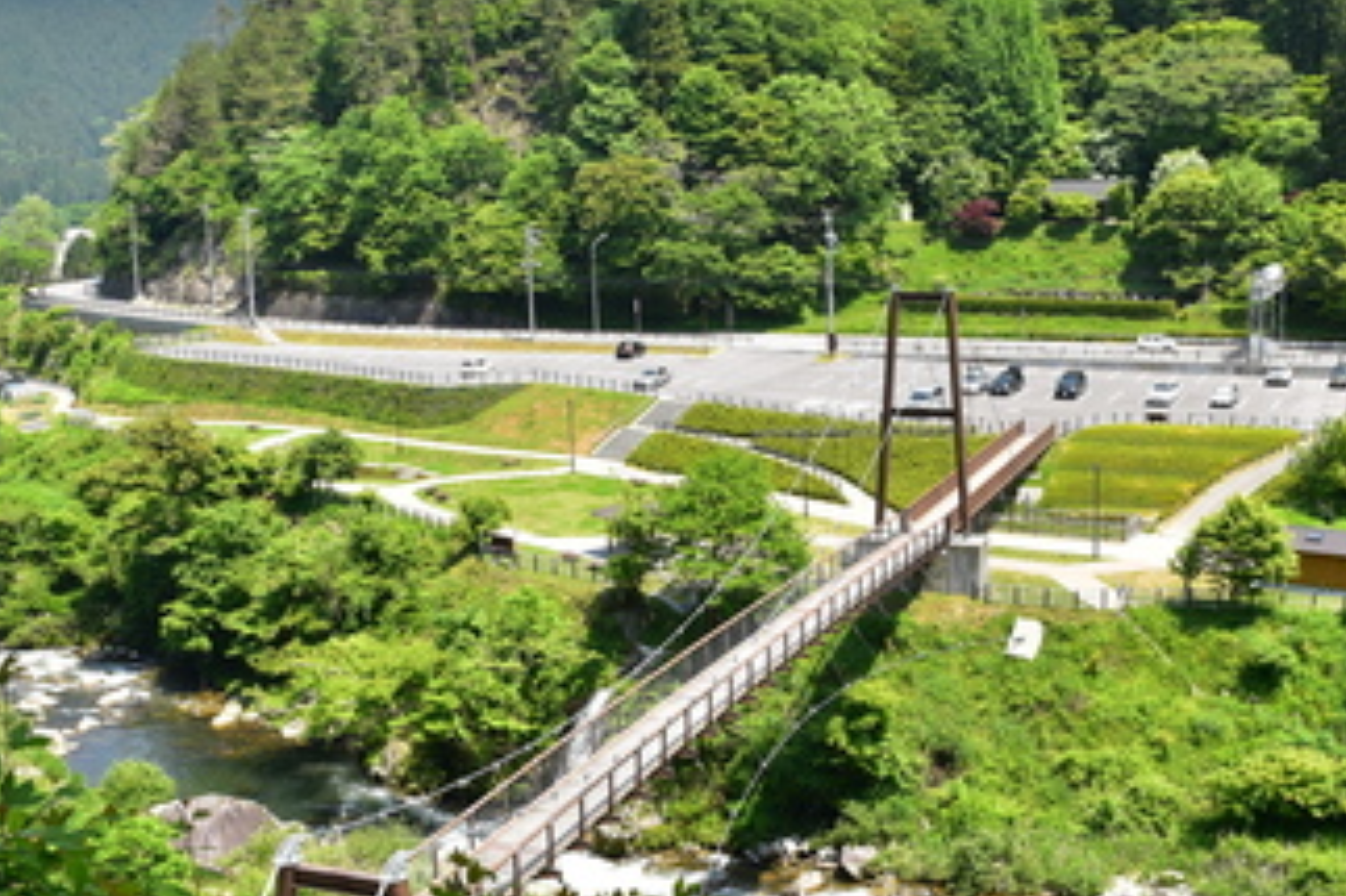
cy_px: 473
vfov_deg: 30.5
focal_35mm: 44
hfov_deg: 44.4
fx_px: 1644
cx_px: 775
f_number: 11
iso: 160
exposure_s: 1/125
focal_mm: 24
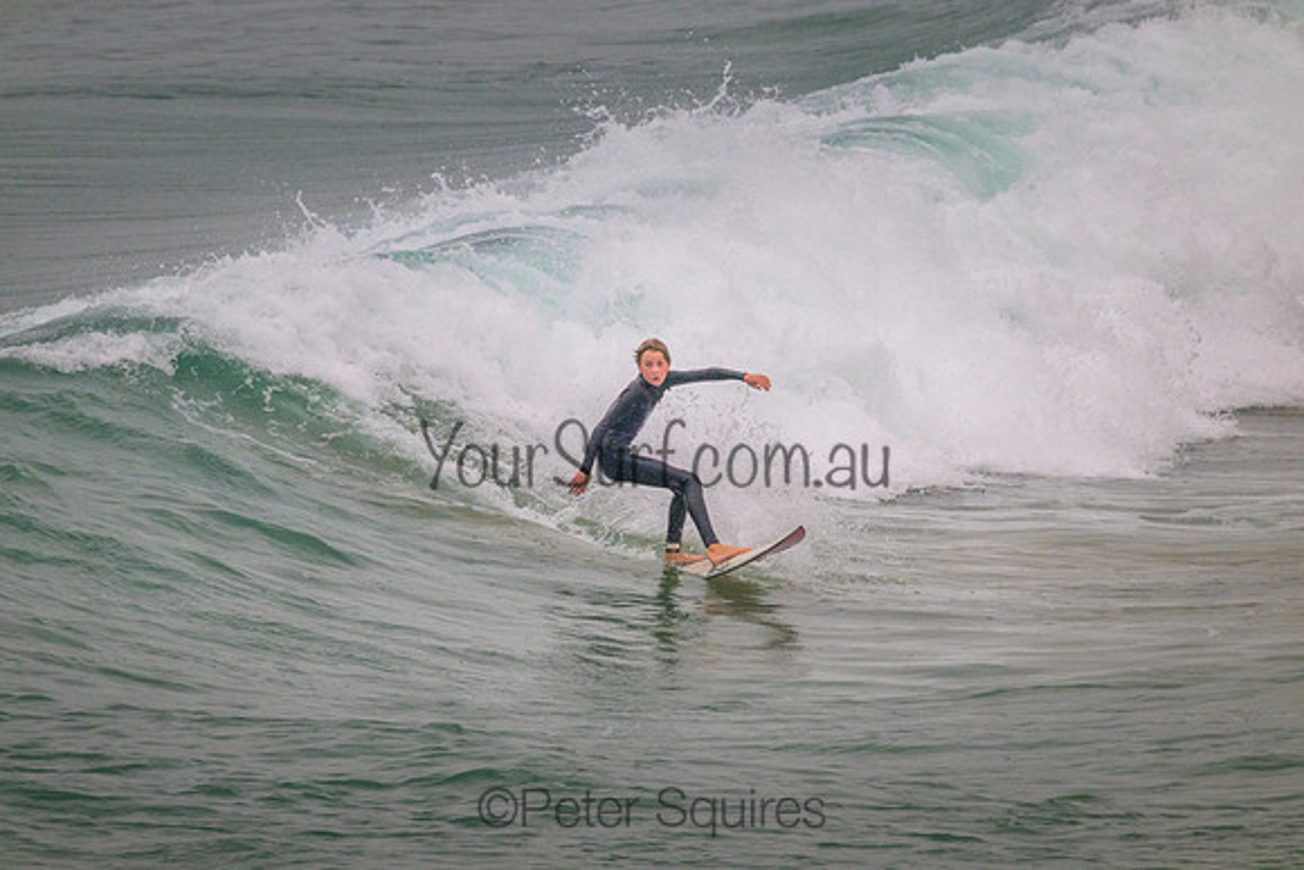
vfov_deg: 1.7
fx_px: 28983
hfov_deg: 2.6
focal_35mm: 800
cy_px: 435
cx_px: 652
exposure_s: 1/1250
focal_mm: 800
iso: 3200
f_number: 11
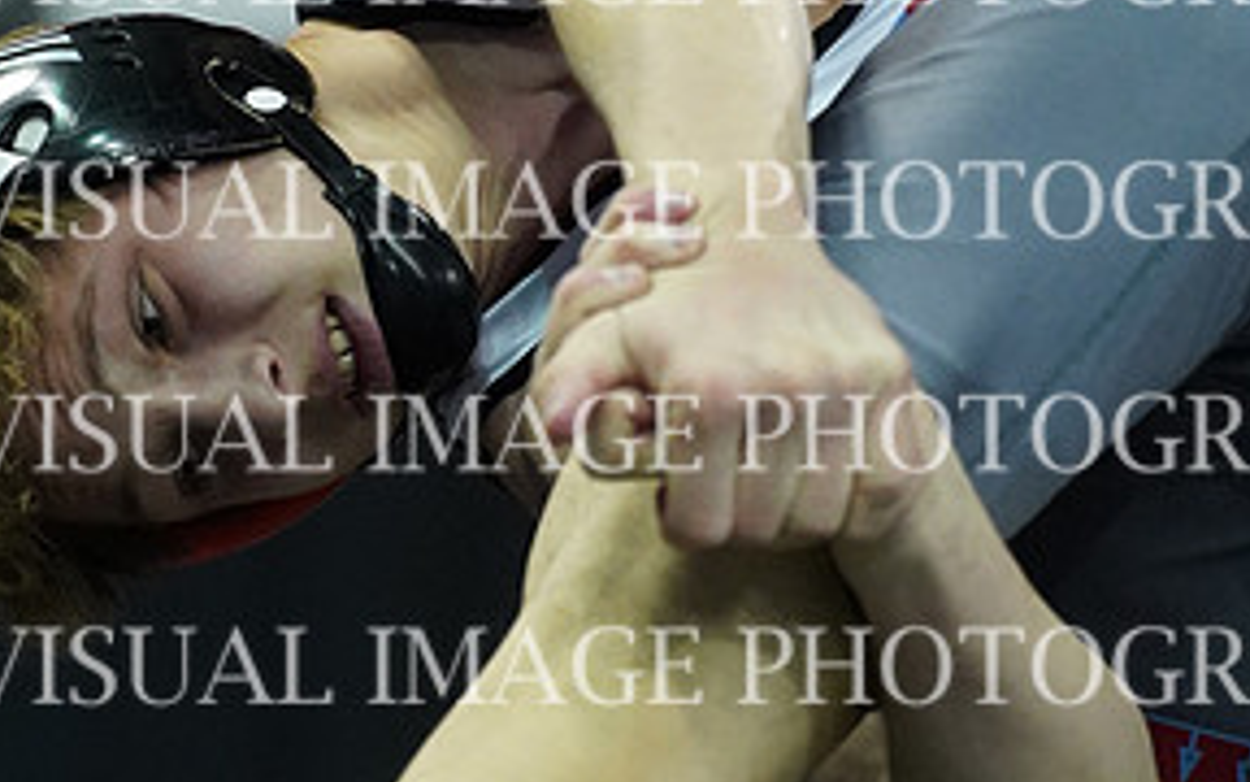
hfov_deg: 4.6
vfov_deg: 2.8
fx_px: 15705
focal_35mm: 461
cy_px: 547
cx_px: 707
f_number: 2.8
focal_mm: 150
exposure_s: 1/1250
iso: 6400
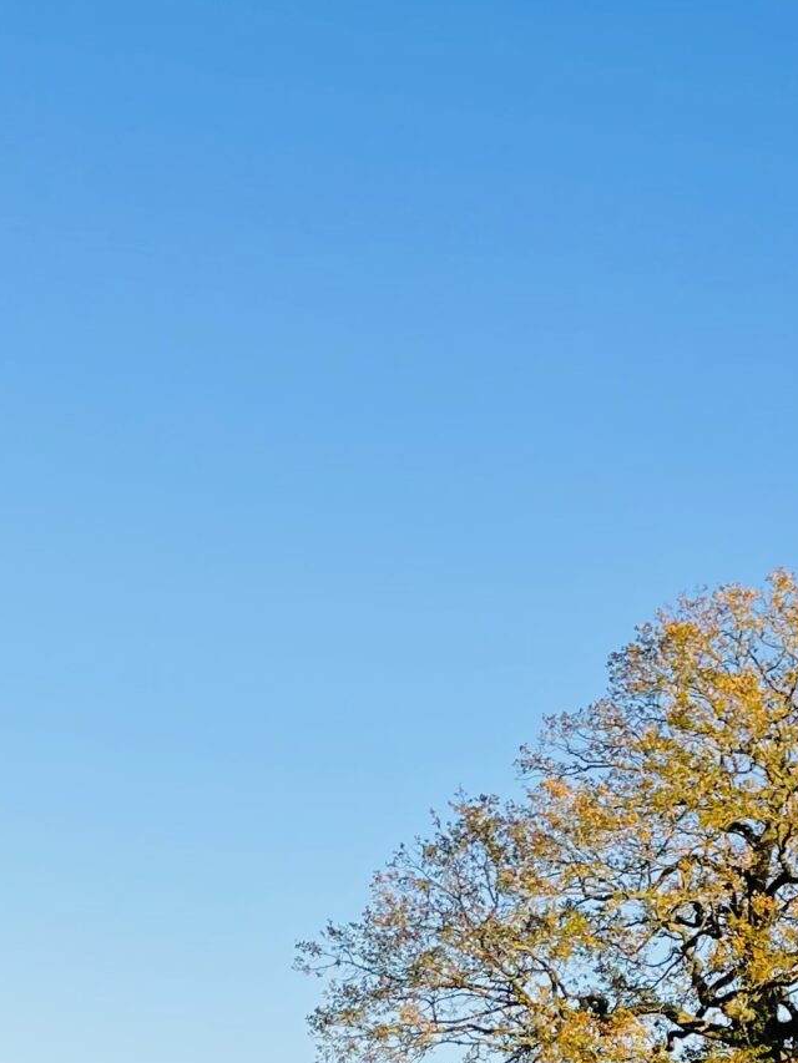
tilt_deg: +1.8
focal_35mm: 78
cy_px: 1371
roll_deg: +0.3
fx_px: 2397
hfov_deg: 18.5
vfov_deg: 22.5
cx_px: 773
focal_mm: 4.2
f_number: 1.6
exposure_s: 1/1221
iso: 32
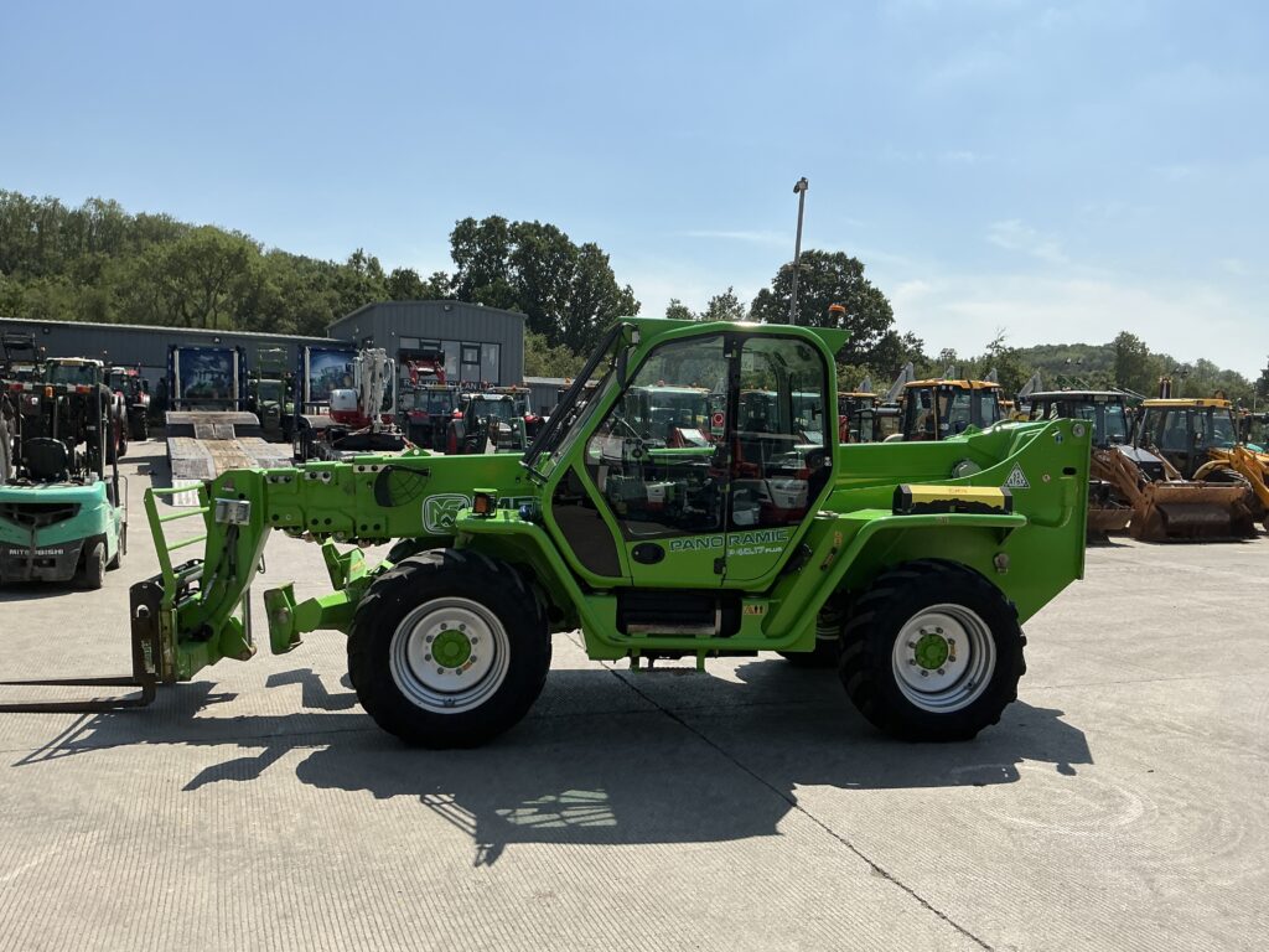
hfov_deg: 63.4
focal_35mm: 28
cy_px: 476
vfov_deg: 49.7
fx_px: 1026
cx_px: 634
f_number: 1.8
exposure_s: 1/2801
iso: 25
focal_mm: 3
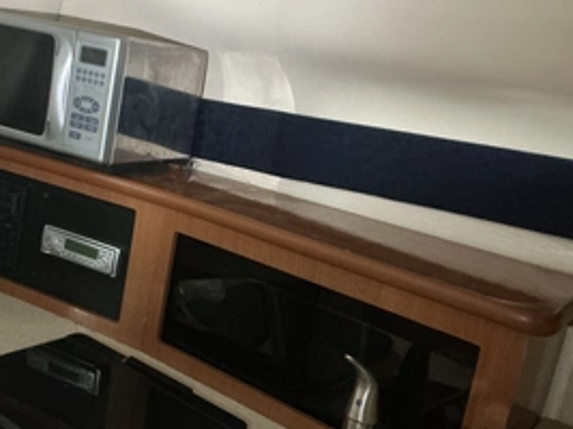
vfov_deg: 34.3
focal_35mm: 42
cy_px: 184
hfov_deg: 44.5
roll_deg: -8.6
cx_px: 219
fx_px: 695
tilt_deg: -9.8
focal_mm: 3
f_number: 1.8
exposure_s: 1/24
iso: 500
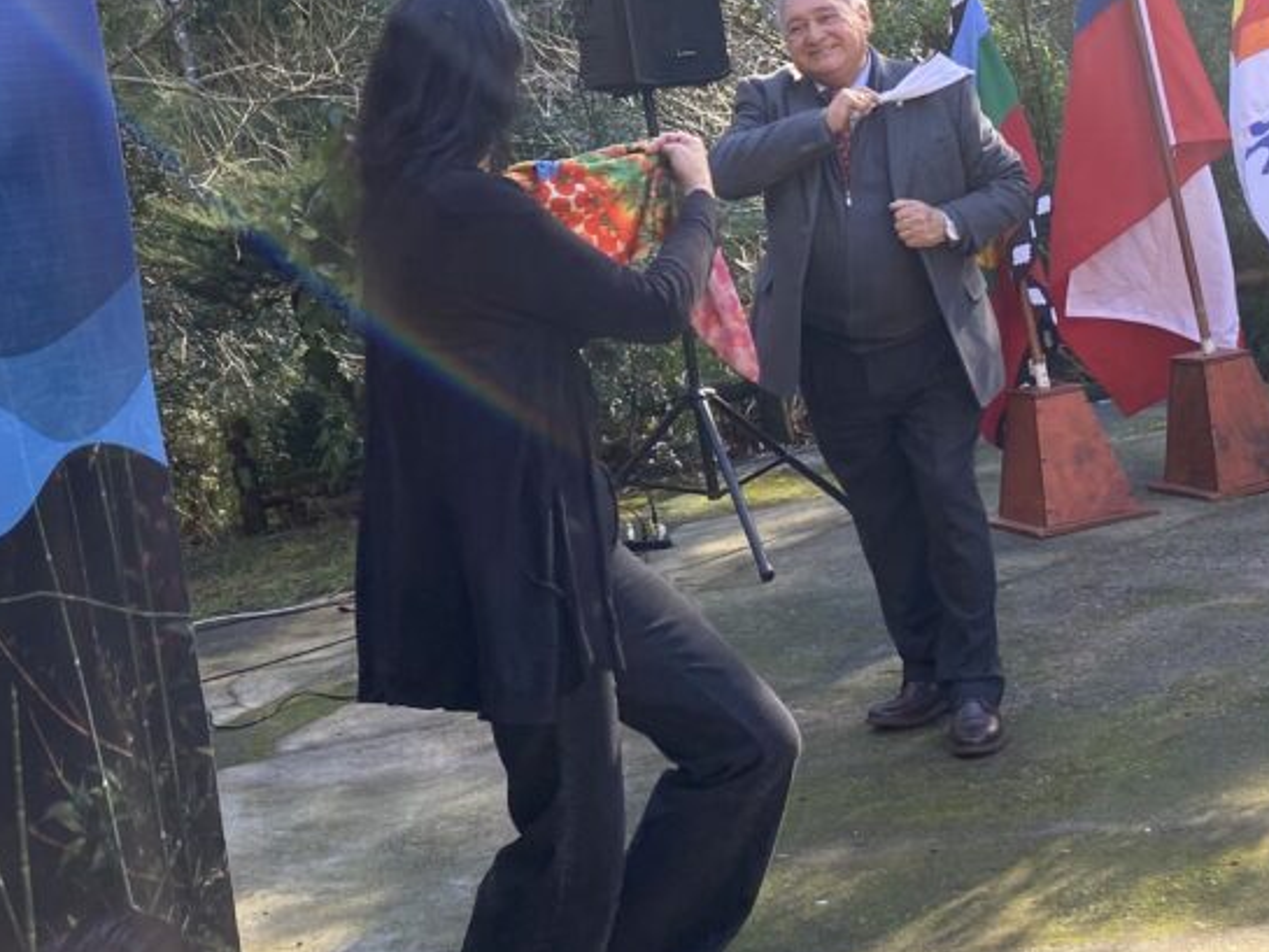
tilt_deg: +2.2
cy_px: 29
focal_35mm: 62
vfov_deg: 22.8
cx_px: 389
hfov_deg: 30.9
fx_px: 2273
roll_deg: +9.2
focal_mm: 4.25
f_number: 1.8
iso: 32
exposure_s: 1/122
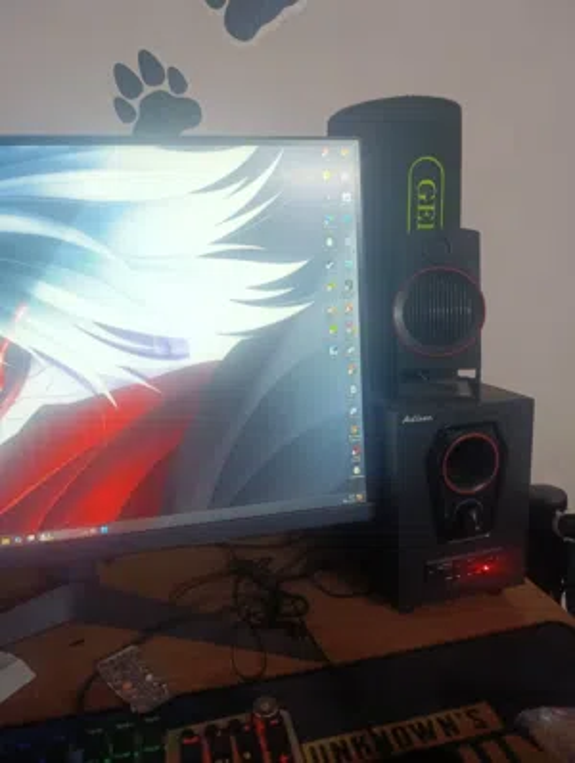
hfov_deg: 59.0
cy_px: 382
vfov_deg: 73.8
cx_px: 288
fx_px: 508
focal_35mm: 23
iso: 746
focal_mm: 6.11
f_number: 1.65
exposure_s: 1/100
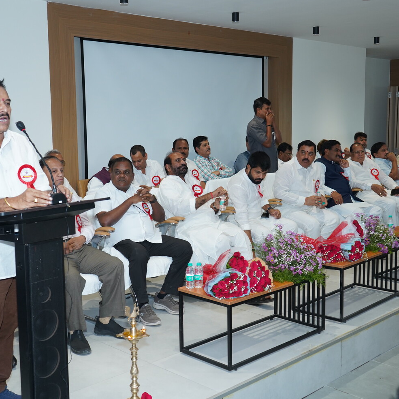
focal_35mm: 44
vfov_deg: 38.3
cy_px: 200
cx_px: 178
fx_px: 574
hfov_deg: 38.3
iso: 1250
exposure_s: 1/160
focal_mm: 34
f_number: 4.5
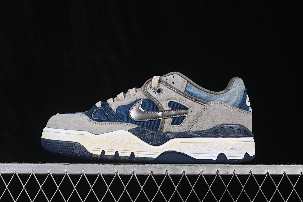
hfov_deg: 27.0
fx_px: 631
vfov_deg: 18.2
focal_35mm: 75
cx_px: 152
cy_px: 101
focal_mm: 50
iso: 160
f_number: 8
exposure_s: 1/80
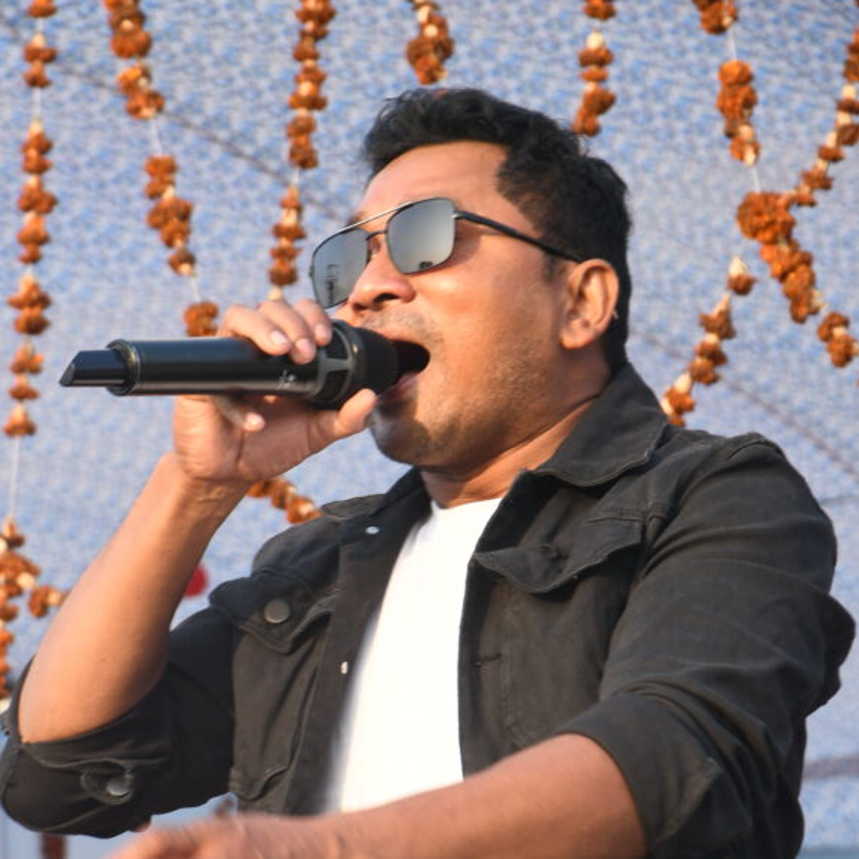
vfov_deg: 7.3
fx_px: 6738
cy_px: 852
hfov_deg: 7.3
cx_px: 359
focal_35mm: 240
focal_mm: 95
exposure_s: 1/160
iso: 320
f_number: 5.3
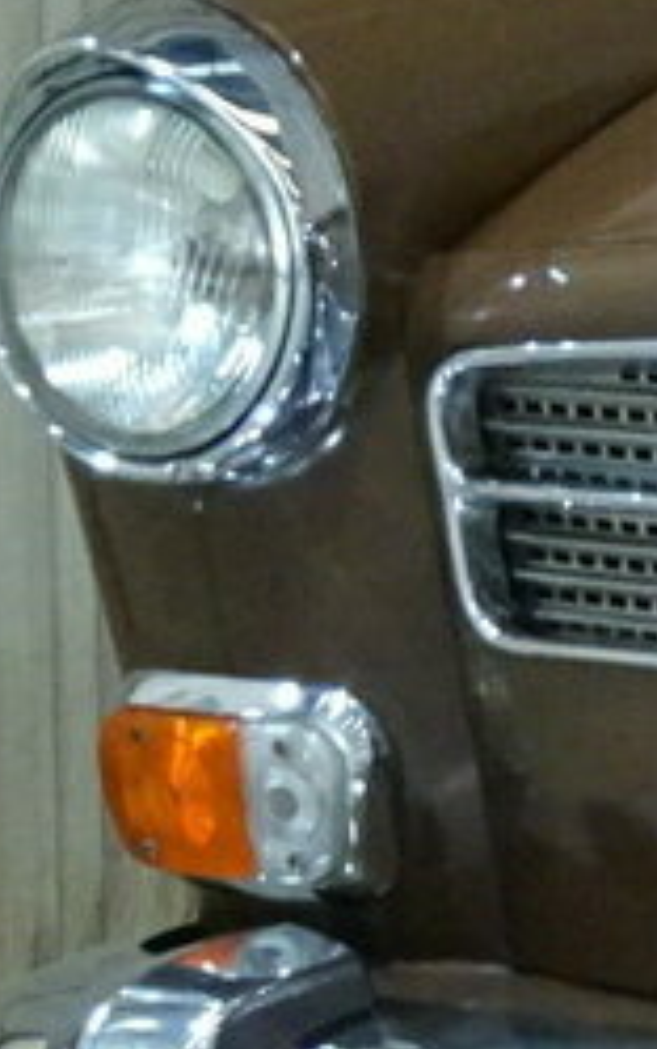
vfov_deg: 6.9
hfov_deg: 4.1
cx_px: 2392
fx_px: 8751
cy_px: 421
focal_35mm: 306
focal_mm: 10.23
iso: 800
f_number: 4.5
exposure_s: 1/10
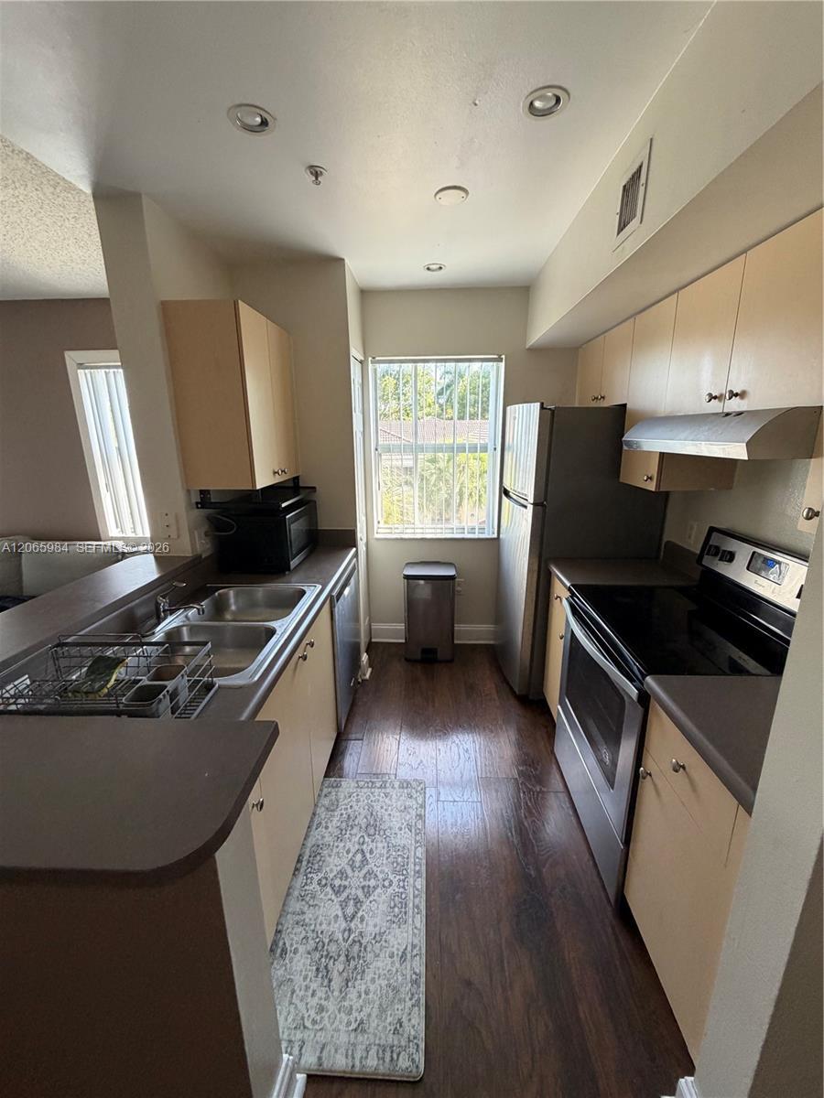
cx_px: 412
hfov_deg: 85.7
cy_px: 549
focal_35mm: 14
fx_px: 444
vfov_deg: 102.1
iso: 250
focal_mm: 2.22
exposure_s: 1/121
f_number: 2.2
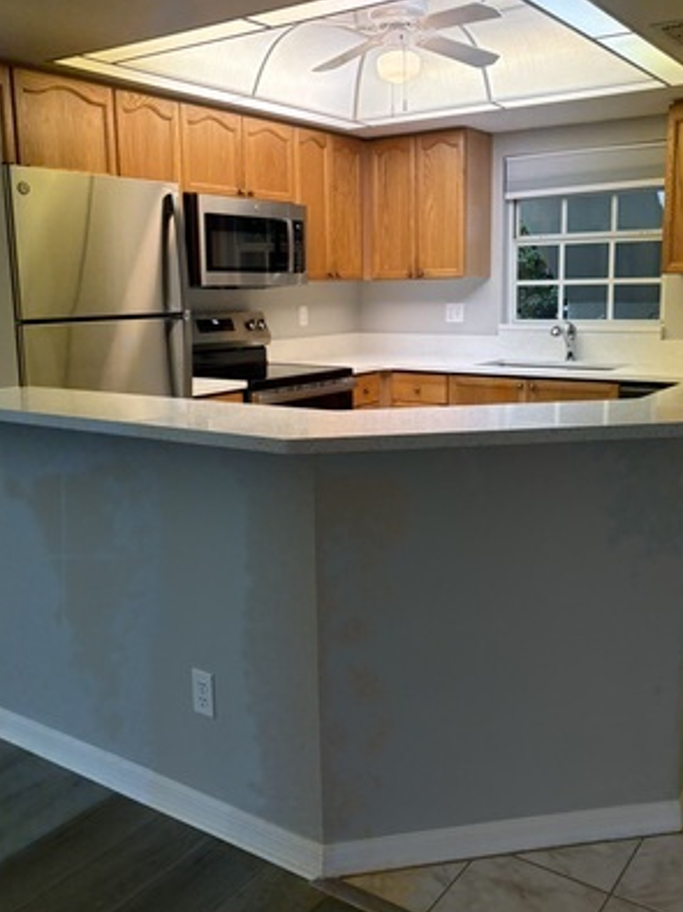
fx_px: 869
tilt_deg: -9.5
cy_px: 440
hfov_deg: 42.9
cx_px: 372
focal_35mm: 33
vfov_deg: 55.4
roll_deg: +1.2
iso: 125
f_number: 1.6
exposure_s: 1/157
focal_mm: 5.96
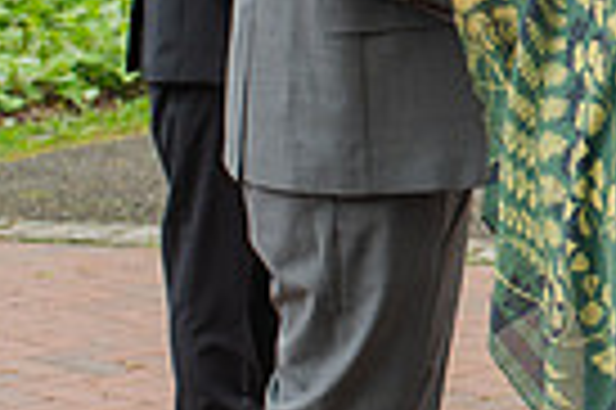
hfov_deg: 12.4
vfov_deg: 8.5
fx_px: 2717
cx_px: 875
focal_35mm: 159
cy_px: -98
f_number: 3.5
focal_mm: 35
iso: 110
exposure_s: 1/320
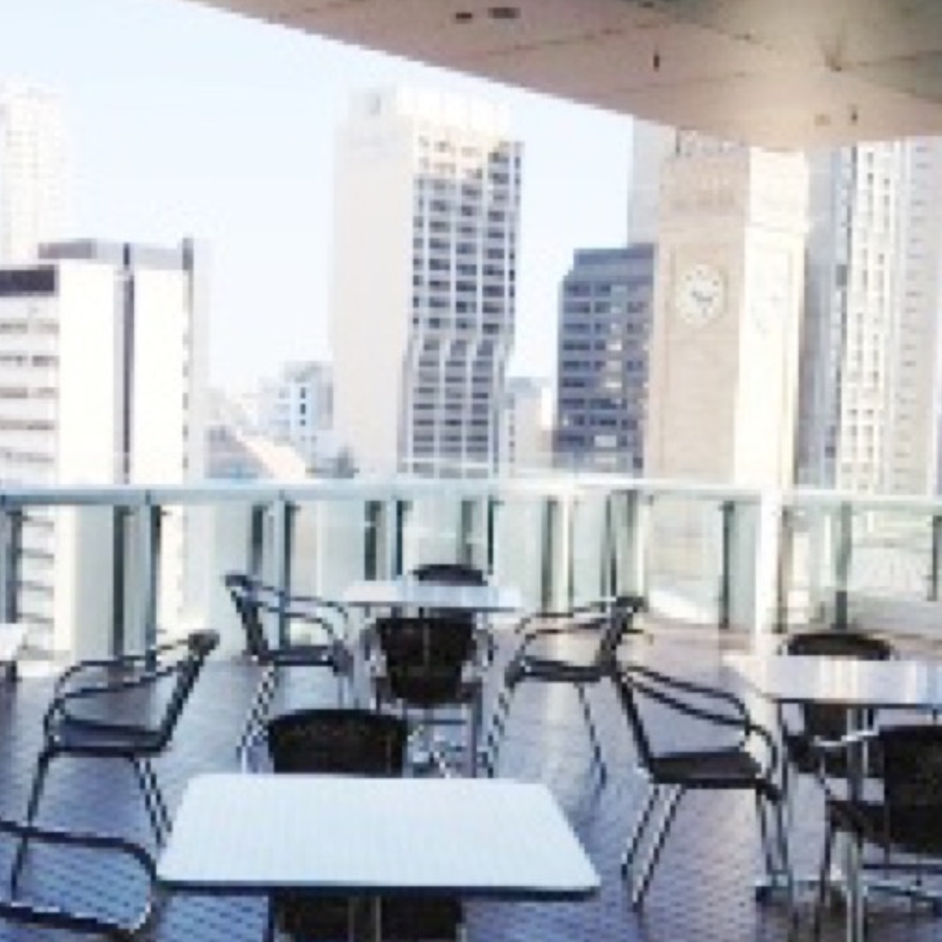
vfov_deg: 31.1
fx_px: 1693
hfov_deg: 31.0
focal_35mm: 55
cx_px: 384
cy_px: 530
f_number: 2.4
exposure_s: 1/920
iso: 64
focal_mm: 4.28
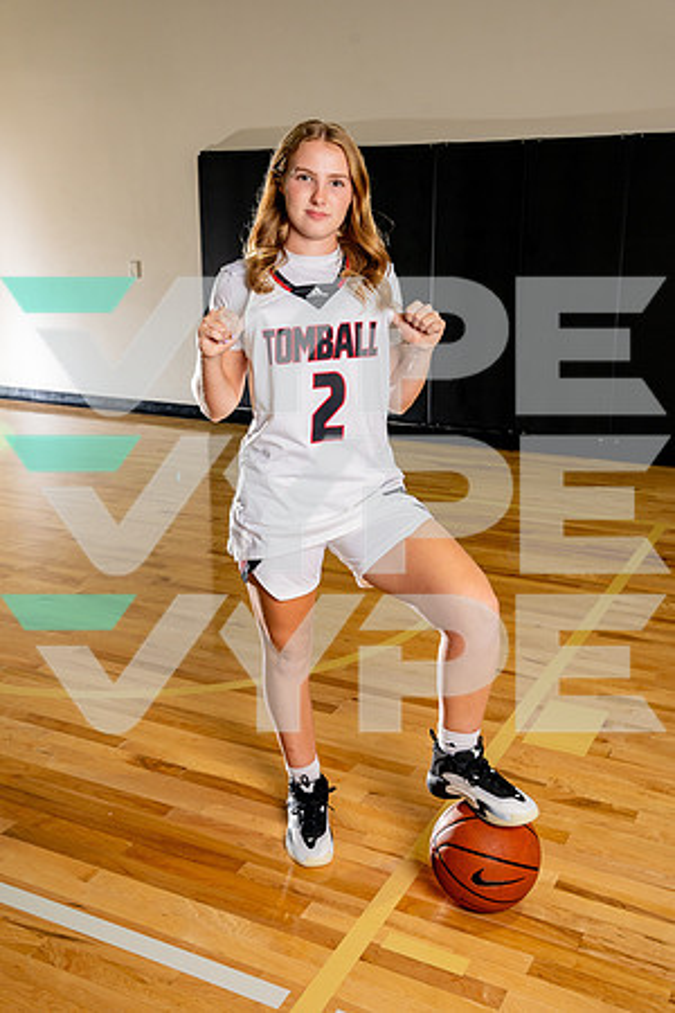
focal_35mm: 36
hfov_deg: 36.9
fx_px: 1012
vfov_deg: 53.1
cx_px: 338
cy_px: 506
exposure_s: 1/200
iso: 640
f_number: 7.1
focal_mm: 36
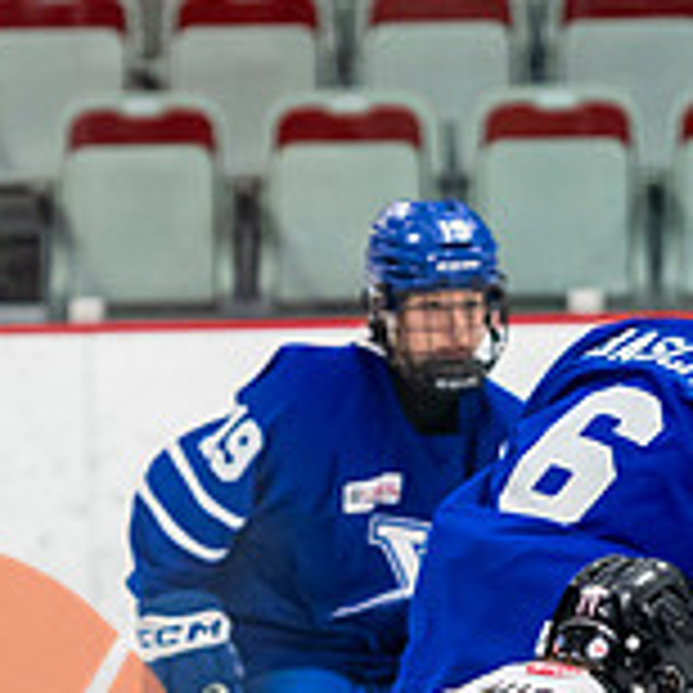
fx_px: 12956
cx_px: 498
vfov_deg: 3.1
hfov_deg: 3.1
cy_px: 996
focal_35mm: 572
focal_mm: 120
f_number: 3.2
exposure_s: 1/800
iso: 1600
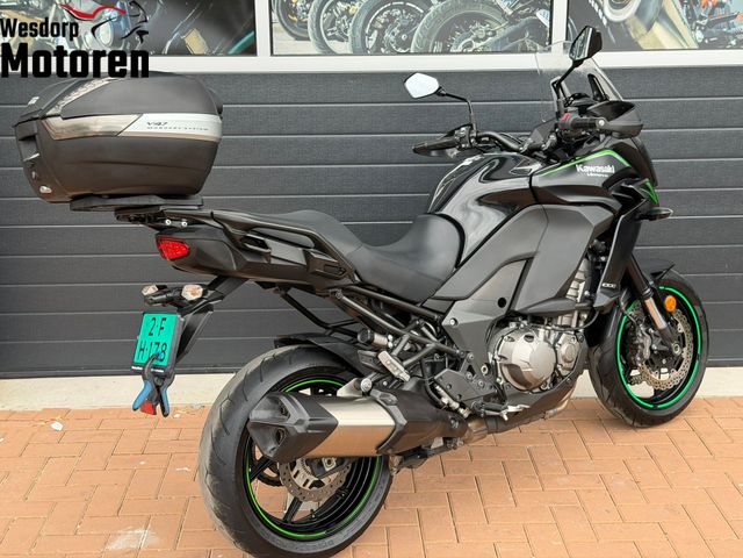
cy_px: 279
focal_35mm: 48
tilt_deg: -14.1
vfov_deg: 30.3
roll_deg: +0.3
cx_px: 372
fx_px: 1030
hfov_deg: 39.7
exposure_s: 1/917
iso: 80
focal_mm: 6.76
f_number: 1.78
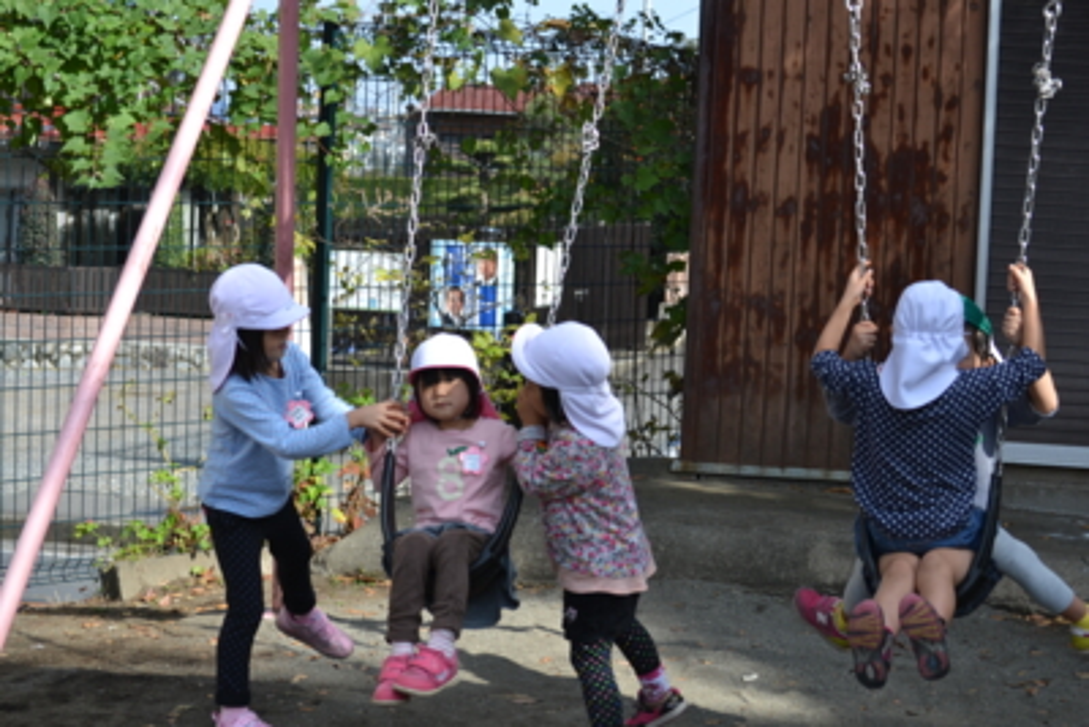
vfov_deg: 16.6
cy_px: 364
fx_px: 2496
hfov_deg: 24.6
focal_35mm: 82
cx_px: 544
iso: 100
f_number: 7.1
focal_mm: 55
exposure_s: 1/200
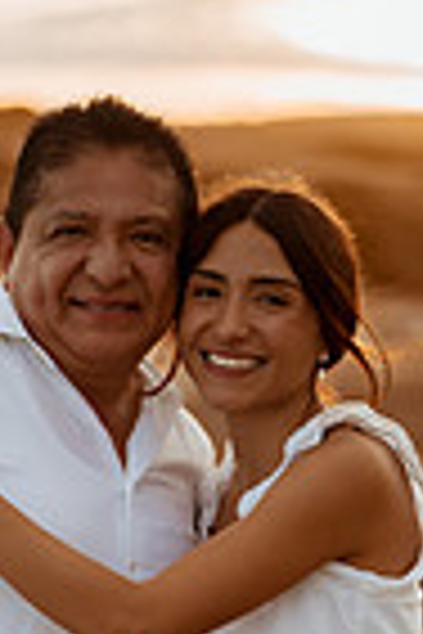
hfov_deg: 7.4
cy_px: 922
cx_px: 126
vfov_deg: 10.8
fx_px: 3260
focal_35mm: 185
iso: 80
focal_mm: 58
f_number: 1.4
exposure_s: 1/3200
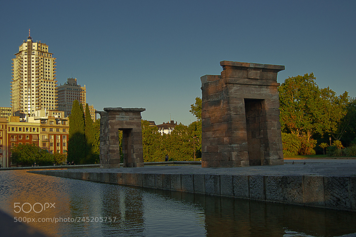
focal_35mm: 42
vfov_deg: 31.9
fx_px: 415
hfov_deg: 46.4
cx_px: 178
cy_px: 118
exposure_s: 1/125
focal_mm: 28
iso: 320
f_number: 5.6
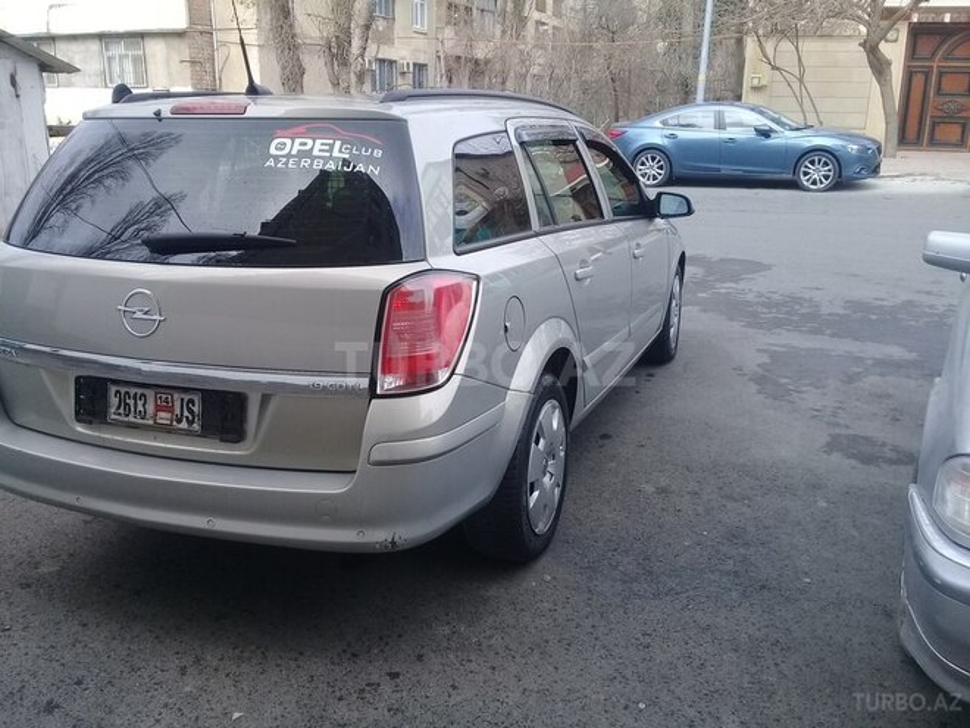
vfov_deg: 45.4
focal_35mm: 31
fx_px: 869
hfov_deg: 58.4
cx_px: 485
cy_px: 364
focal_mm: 3.3
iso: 50
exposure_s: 1/252
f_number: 2.2
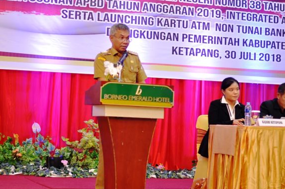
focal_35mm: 92
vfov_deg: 14.8
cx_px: 111
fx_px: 728
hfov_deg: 22.1
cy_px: 79
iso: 400
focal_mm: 50
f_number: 1.8
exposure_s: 1/40
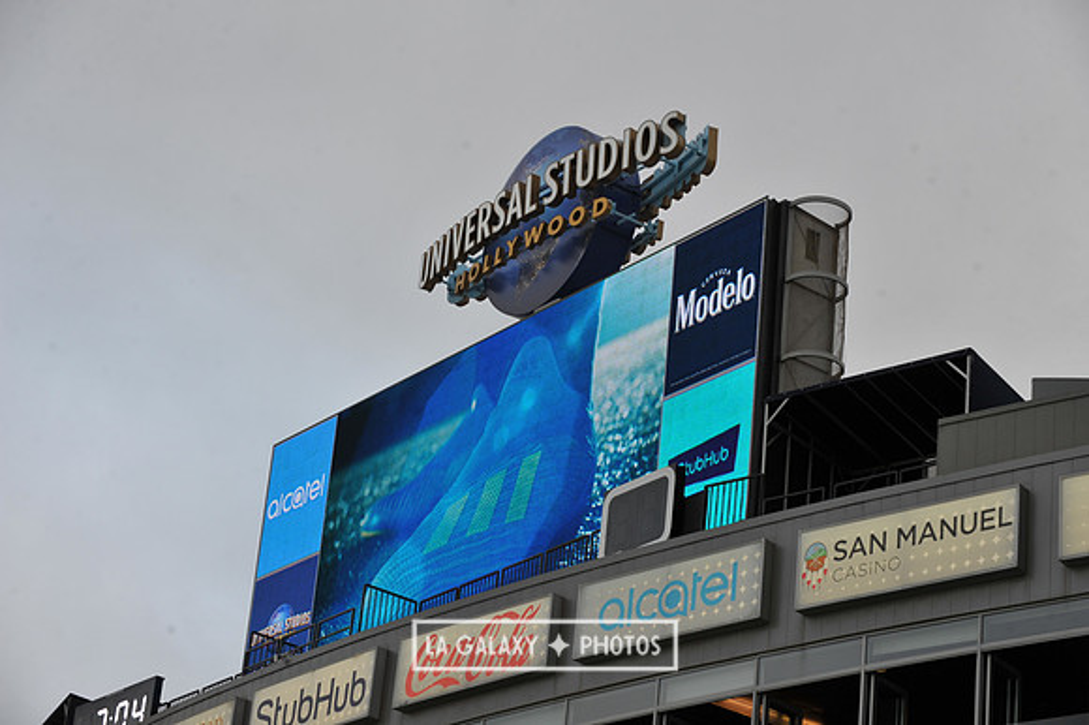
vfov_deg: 14.4
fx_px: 2872
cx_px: 544
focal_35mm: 95
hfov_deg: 21.5
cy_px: 362
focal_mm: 95
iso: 400
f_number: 7.1
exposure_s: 1/200
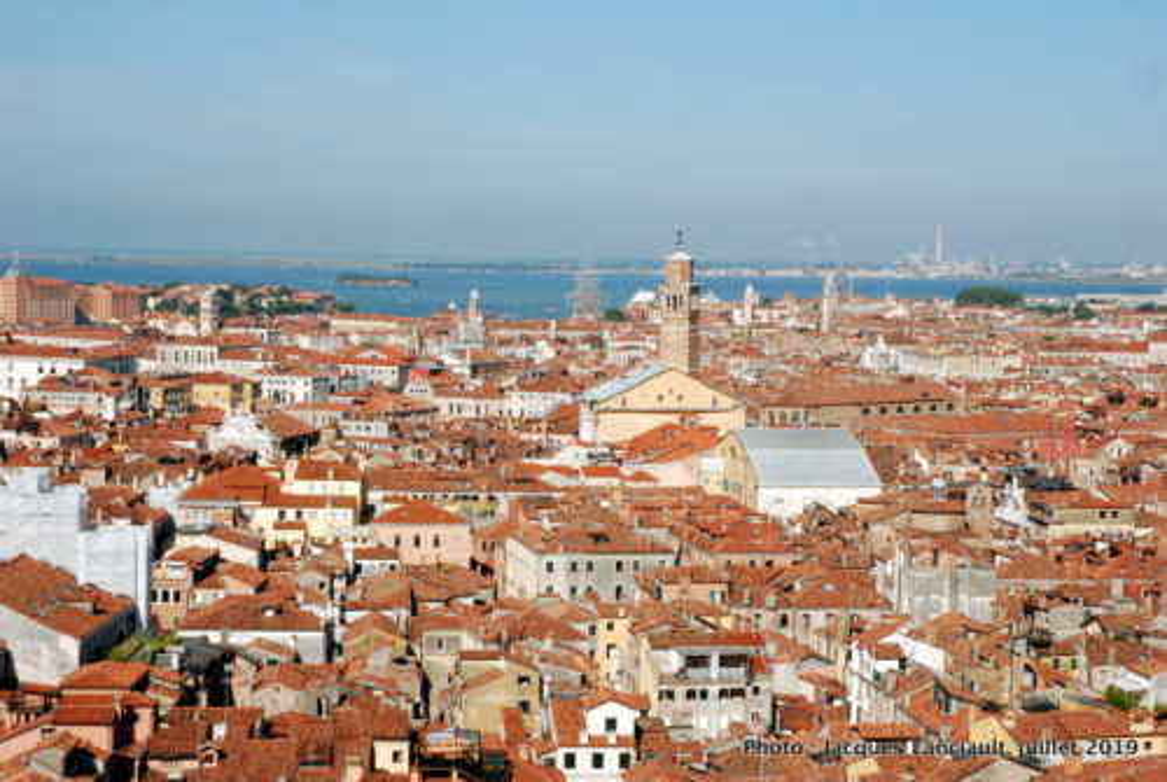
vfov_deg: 19.0
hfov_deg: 28.0
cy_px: 391
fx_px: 2337
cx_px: 584
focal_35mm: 72
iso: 100
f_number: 16
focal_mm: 48
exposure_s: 1/80
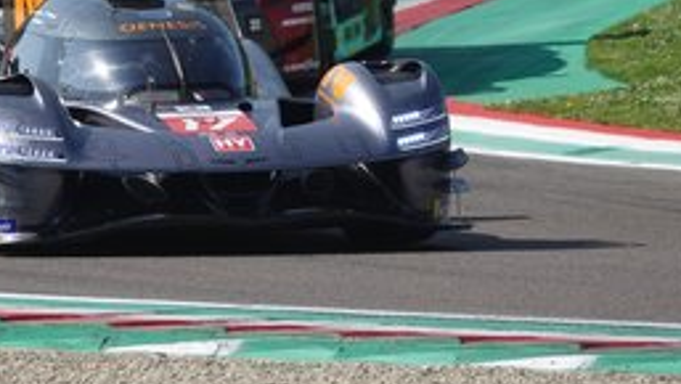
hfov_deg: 2.1
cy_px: 140
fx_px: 18577
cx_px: 188
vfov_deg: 1.2
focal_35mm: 1028
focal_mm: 205.6
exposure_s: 1/800
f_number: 4
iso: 100
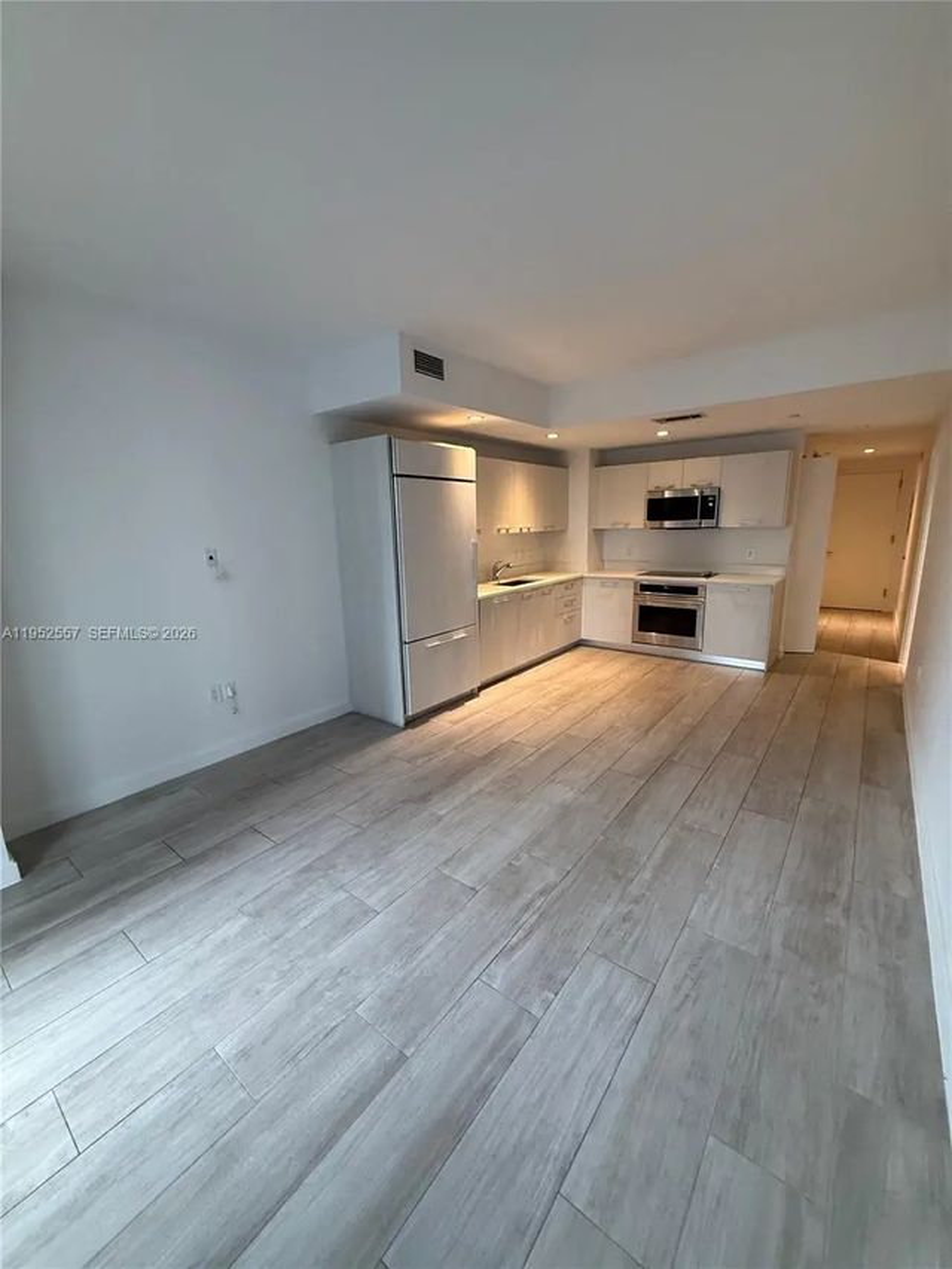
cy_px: 634
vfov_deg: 102.1
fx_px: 513
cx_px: 476
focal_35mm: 14
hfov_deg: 85.7
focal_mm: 2.22
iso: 250
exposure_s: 1/60
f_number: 2.2
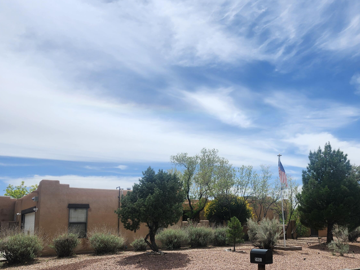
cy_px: 175
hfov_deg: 57.7
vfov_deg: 44.9
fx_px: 322
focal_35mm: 31
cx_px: 223
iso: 25
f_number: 1.8
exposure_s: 1/3363
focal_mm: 5.54
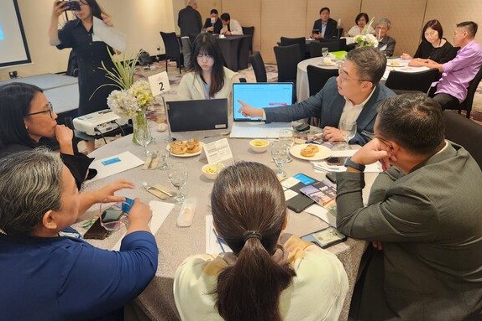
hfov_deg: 71.5
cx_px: 237
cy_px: 149
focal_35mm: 25
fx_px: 335
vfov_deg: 51.3
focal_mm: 5.4
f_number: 1.8
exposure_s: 1/120
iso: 800
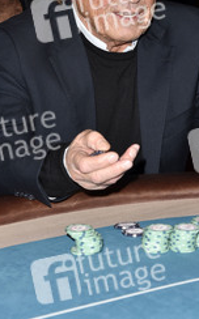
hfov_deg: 9.5
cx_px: 136
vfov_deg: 15.2
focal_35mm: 137
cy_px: 77
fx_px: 1192
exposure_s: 1/200
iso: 320
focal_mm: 82
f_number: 6.3
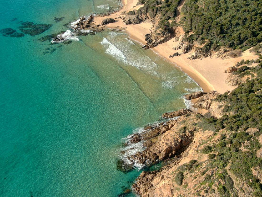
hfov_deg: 46.8
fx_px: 303
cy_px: 98
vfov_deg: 36.0
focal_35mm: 40
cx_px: 131
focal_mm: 6.92
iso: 100
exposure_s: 1/240
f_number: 3.6
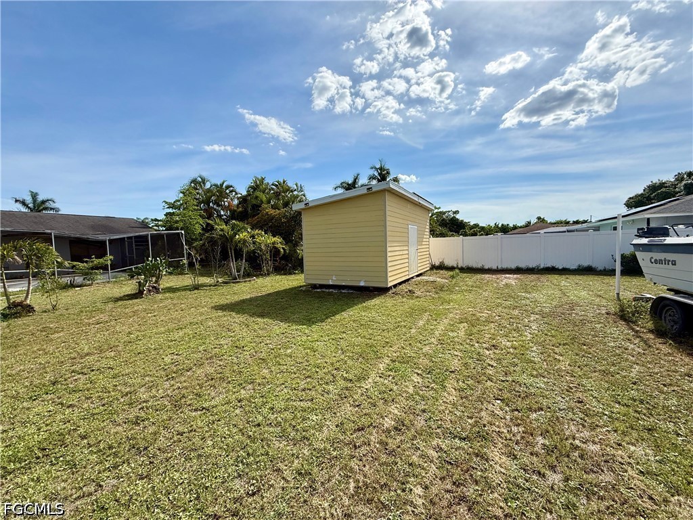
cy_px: 260
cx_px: 346
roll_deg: +1.2
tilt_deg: -1.5
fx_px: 280
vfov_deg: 85.7
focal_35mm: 14
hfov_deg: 102.1
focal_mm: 2.22
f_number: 2.2
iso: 50
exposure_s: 1/2237
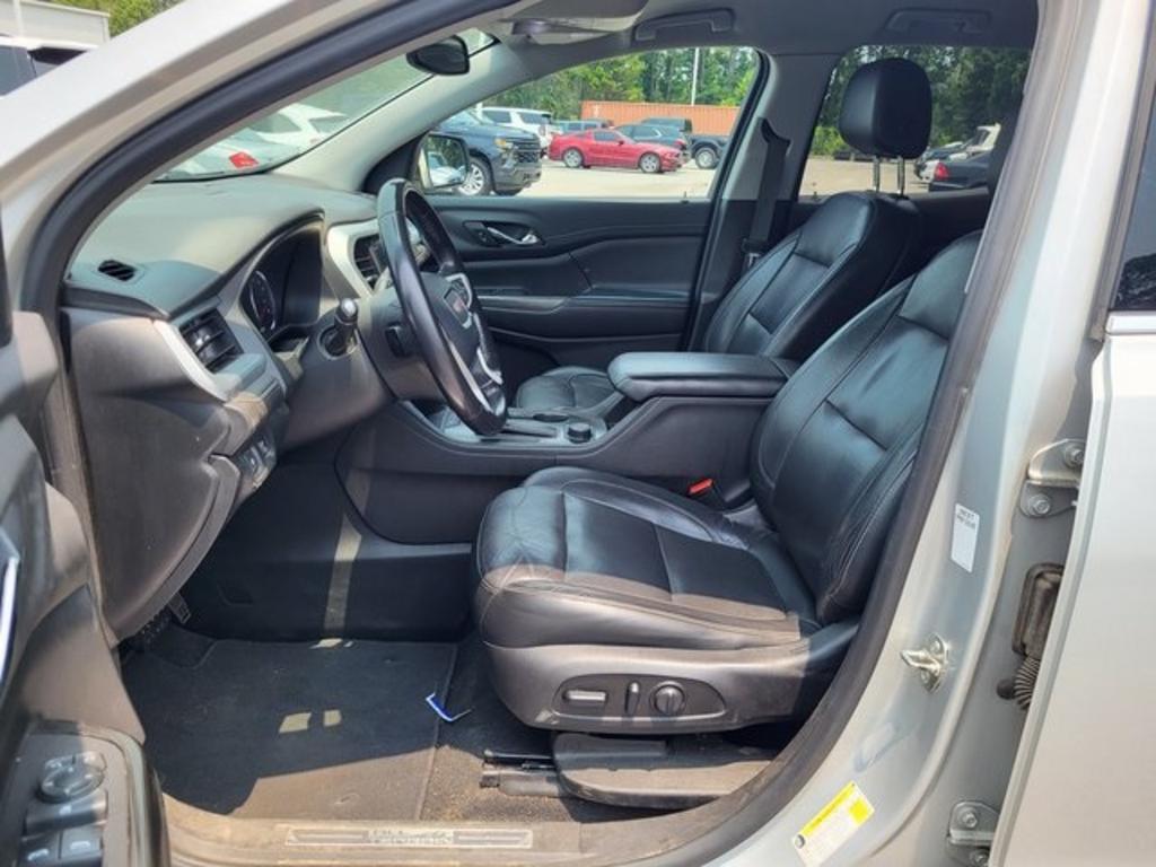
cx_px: 578
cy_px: 434
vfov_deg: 53.1
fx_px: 868
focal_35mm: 26
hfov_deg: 67.3
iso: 40
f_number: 1.8
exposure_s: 1/529
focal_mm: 5.4
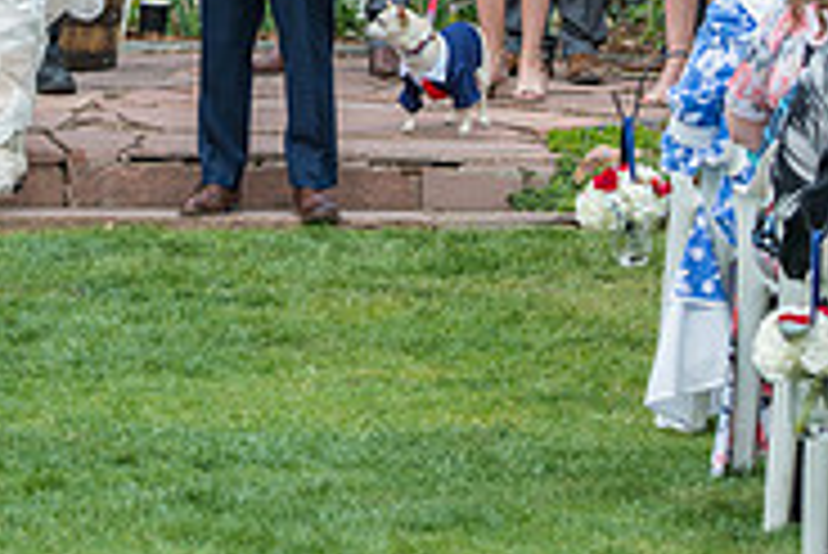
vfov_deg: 4.4
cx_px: 68
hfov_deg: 6.6
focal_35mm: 309
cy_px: -209
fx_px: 7112
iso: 400
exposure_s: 1/200
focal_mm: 98
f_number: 5
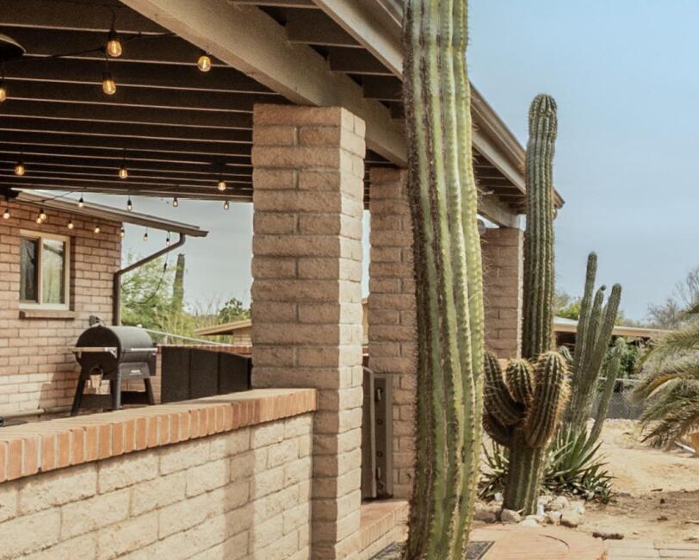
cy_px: 325
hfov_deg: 31.0
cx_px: 816
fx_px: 1076
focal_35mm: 52
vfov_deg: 29.1
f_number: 13
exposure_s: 1/160
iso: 200
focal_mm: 10
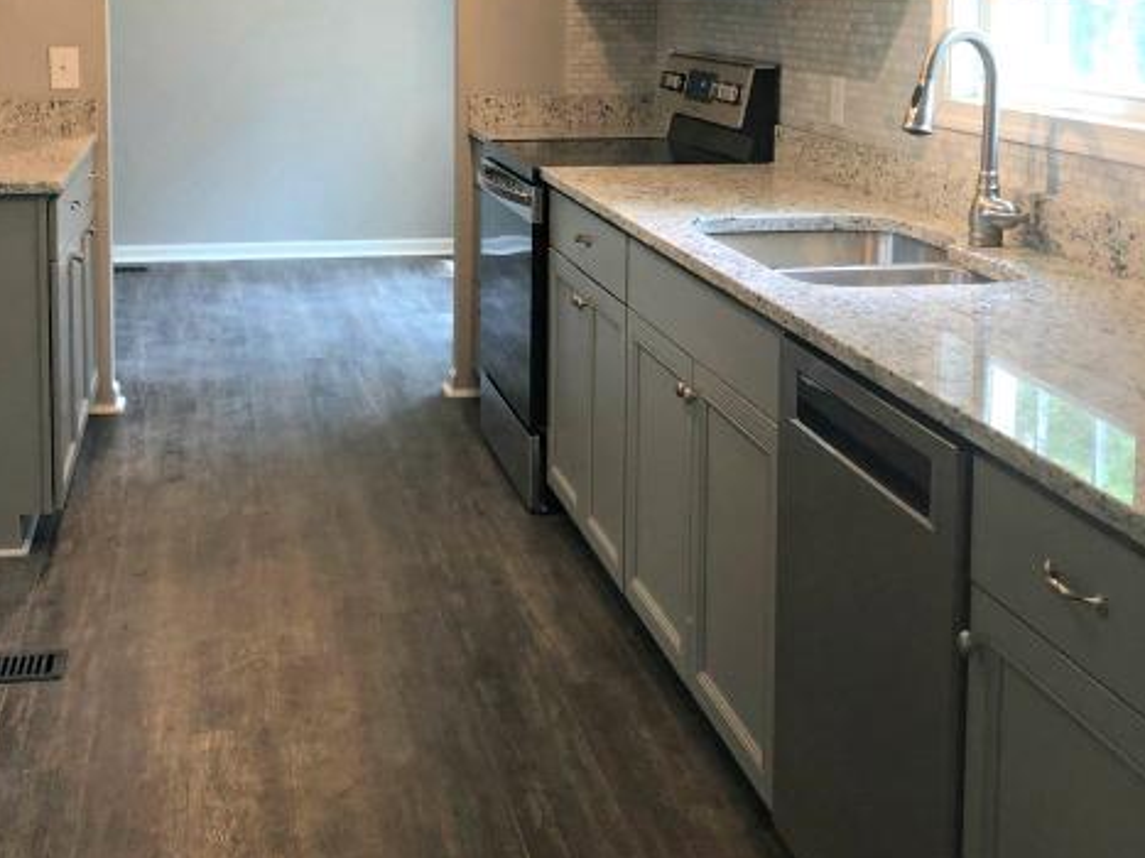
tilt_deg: -8.1
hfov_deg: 39.6
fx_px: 1587
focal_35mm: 48
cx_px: 481
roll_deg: +1.1
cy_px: 191
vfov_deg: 29.7
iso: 32
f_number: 1.8
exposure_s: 1/24
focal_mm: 3.99
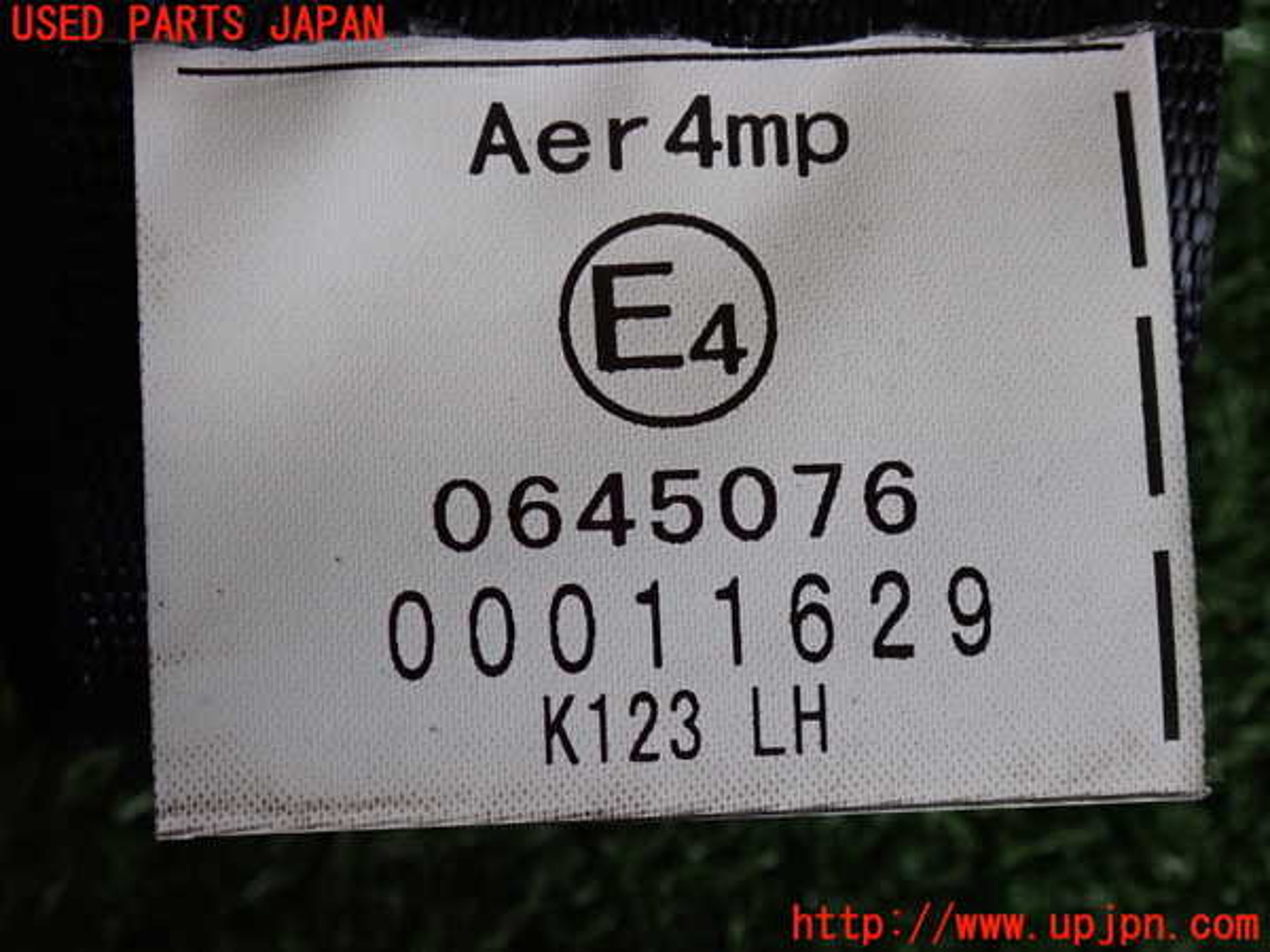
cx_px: 635
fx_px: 3669
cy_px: 476
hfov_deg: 19.6
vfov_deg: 14.8
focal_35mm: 100
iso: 400
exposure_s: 1/100
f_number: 4.9
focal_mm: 18
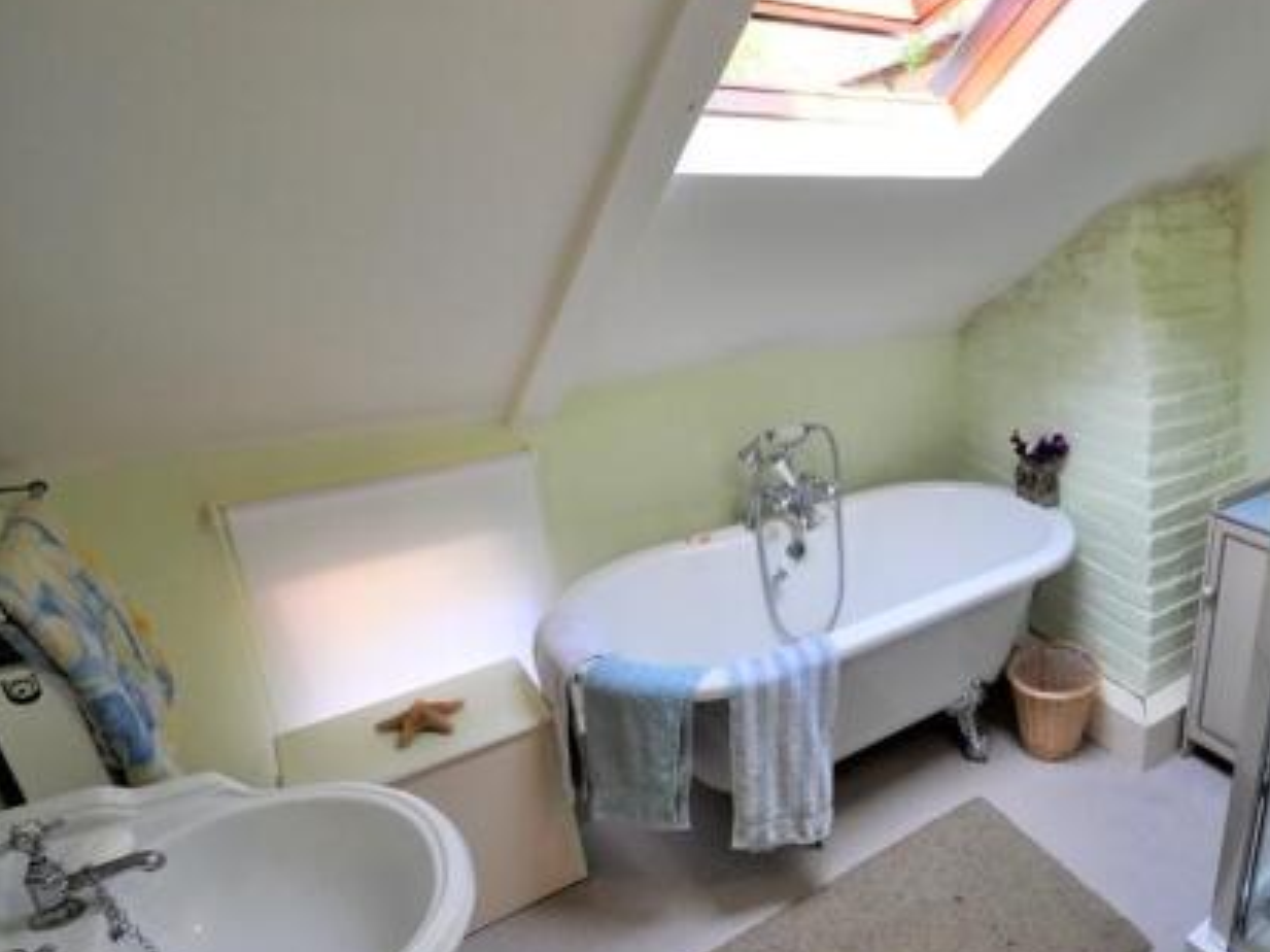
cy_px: 532
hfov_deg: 68.2
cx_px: 983
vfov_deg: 58.7
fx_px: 844
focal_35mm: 23
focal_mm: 10
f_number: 8
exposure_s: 1/30
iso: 400
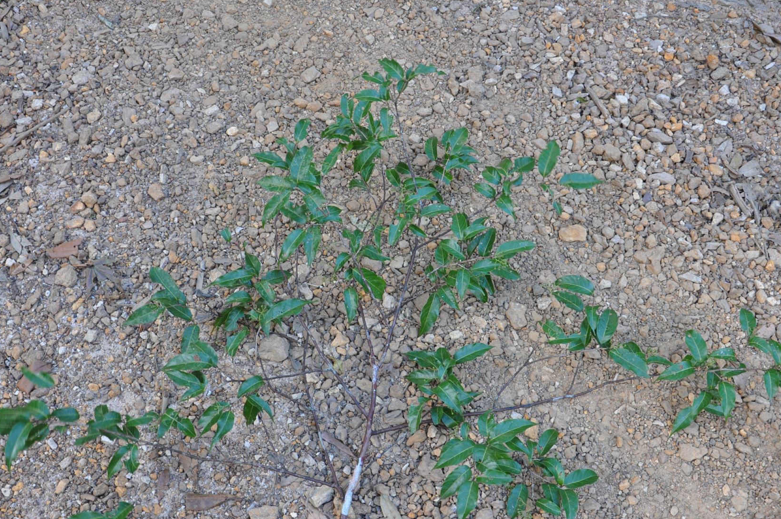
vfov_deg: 32.8
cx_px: 364
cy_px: 286
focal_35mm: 41
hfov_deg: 47.8
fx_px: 881
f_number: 5.6
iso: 400
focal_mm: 21
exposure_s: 1/30
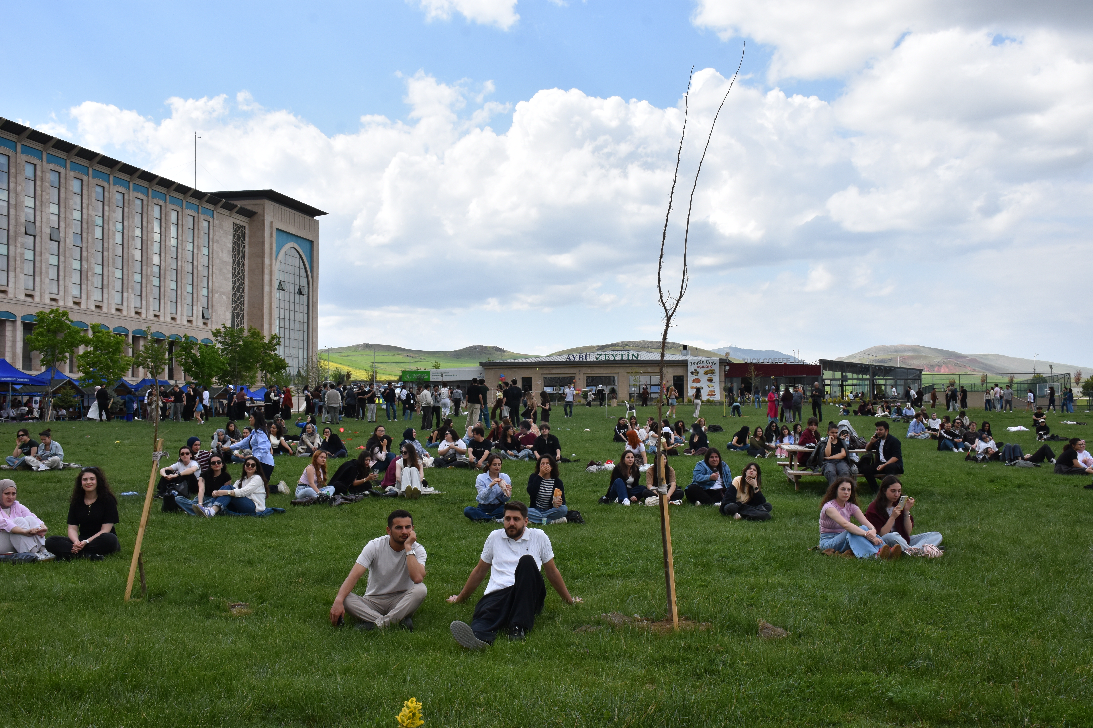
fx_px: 1093
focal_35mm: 36
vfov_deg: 36.9
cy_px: 364
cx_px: 546
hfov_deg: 53.1
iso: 500
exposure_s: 1/640
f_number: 13
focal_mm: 24
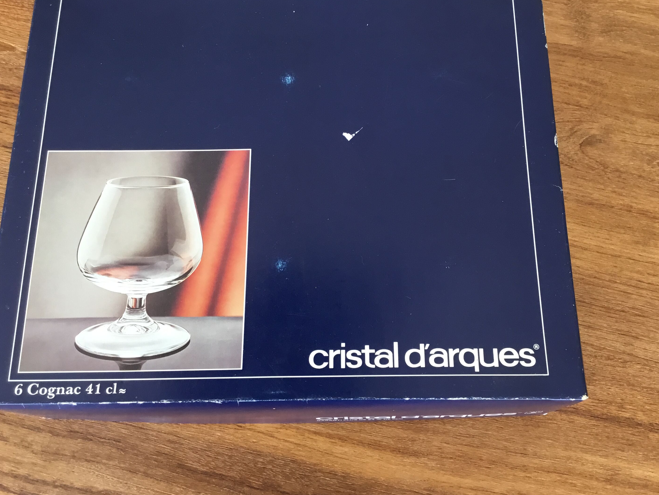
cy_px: 247
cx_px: 351
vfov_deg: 39.7
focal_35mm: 36
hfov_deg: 51.3
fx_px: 685
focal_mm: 3.3
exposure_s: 1/33
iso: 40
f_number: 2.4
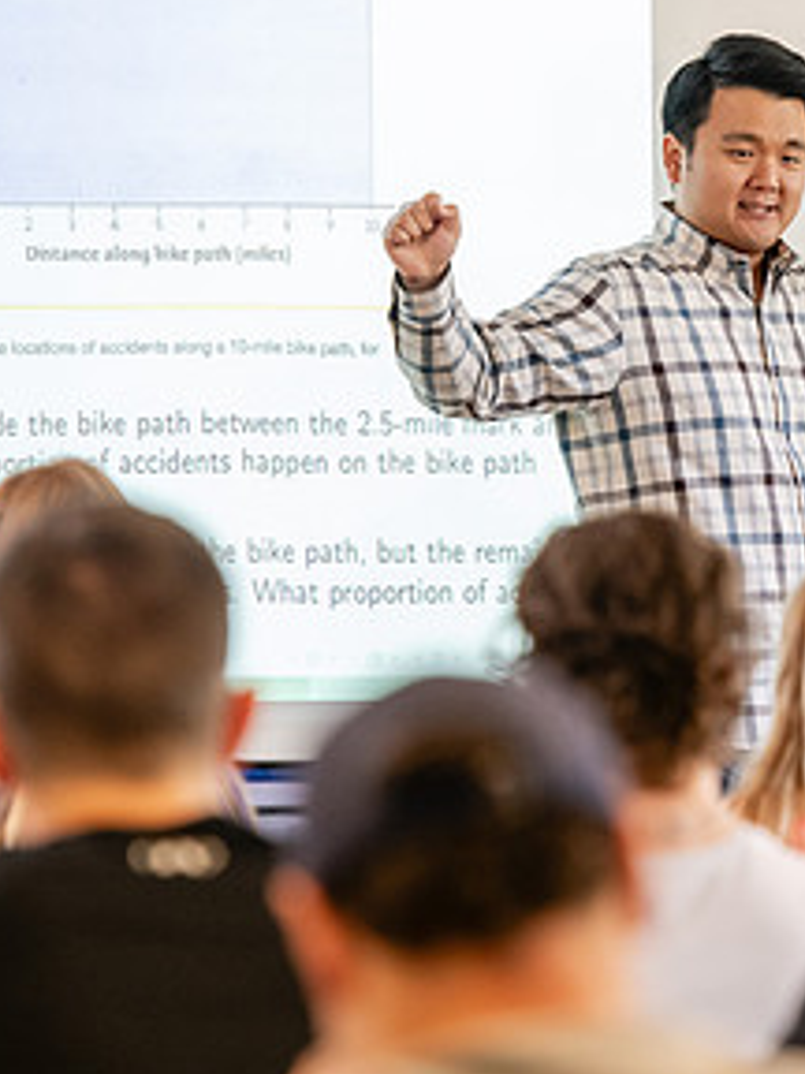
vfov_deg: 6.6
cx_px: 760
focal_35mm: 300
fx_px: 9302
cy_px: 423
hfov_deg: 4.9
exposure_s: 1/200
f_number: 3.5
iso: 1600
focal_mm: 155
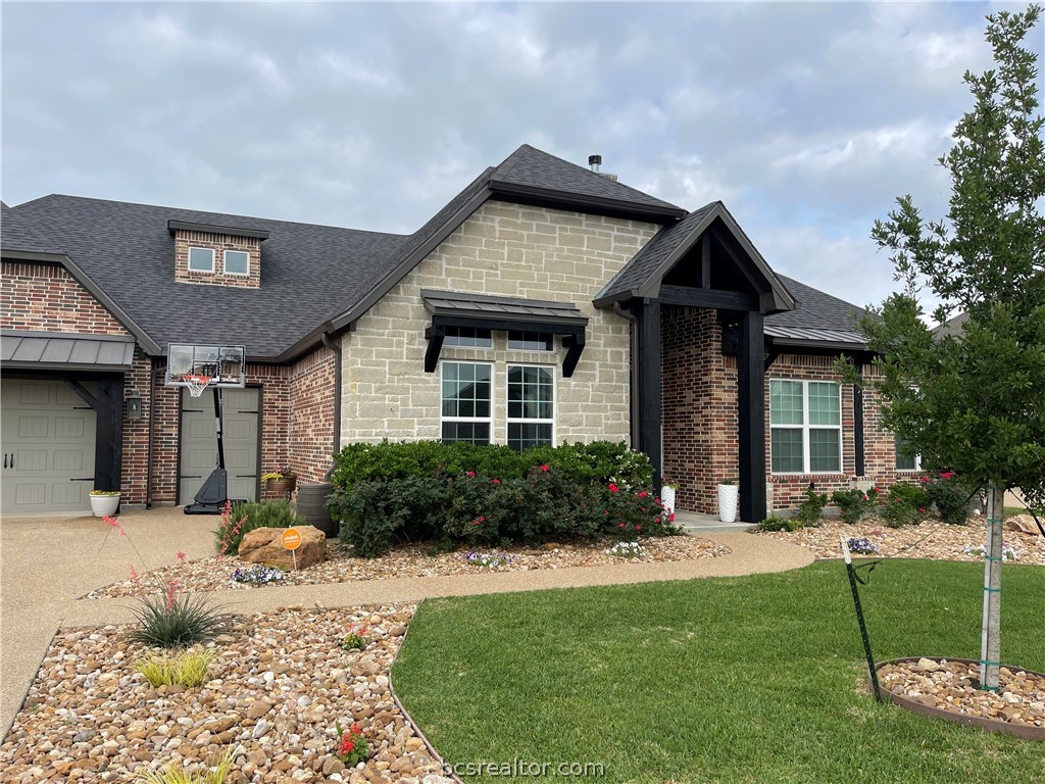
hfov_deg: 69.4
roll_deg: -0.4
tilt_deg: +3.3
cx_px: 522
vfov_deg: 54.9
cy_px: 392
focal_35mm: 25
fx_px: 755
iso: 32
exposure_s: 1/2924
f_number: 1.6
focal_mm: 5.1
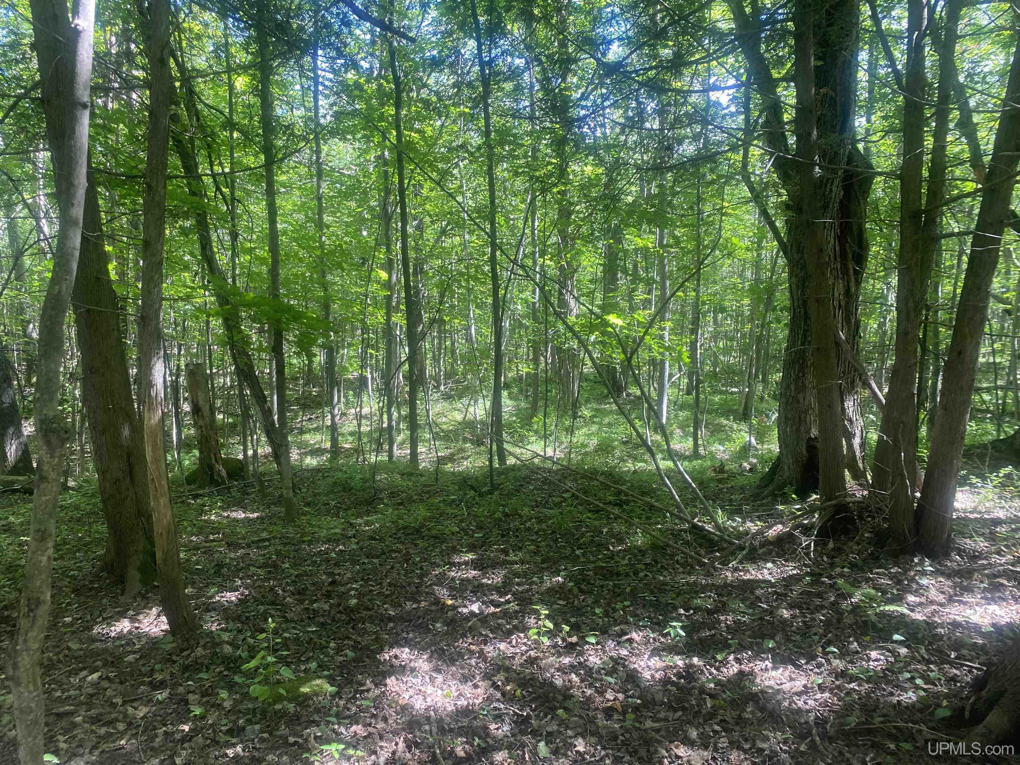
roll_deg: +0.3
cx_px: 510
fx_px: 766
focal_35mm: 26
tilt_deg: -9.6
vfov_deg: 53.1
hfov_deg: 67.3
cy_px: 382
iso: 100
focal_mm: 4.25
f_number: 1.8
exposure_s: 1/121
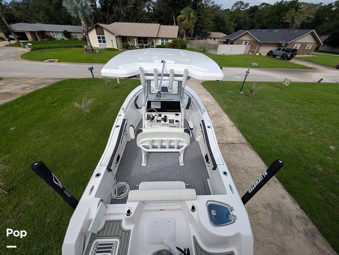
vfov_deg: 94.6
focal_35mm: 12
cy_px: 128
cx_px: 170
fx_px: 118
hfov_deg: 110.5
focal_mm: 2.02
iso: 66
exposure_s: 1/4184
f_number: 1.7
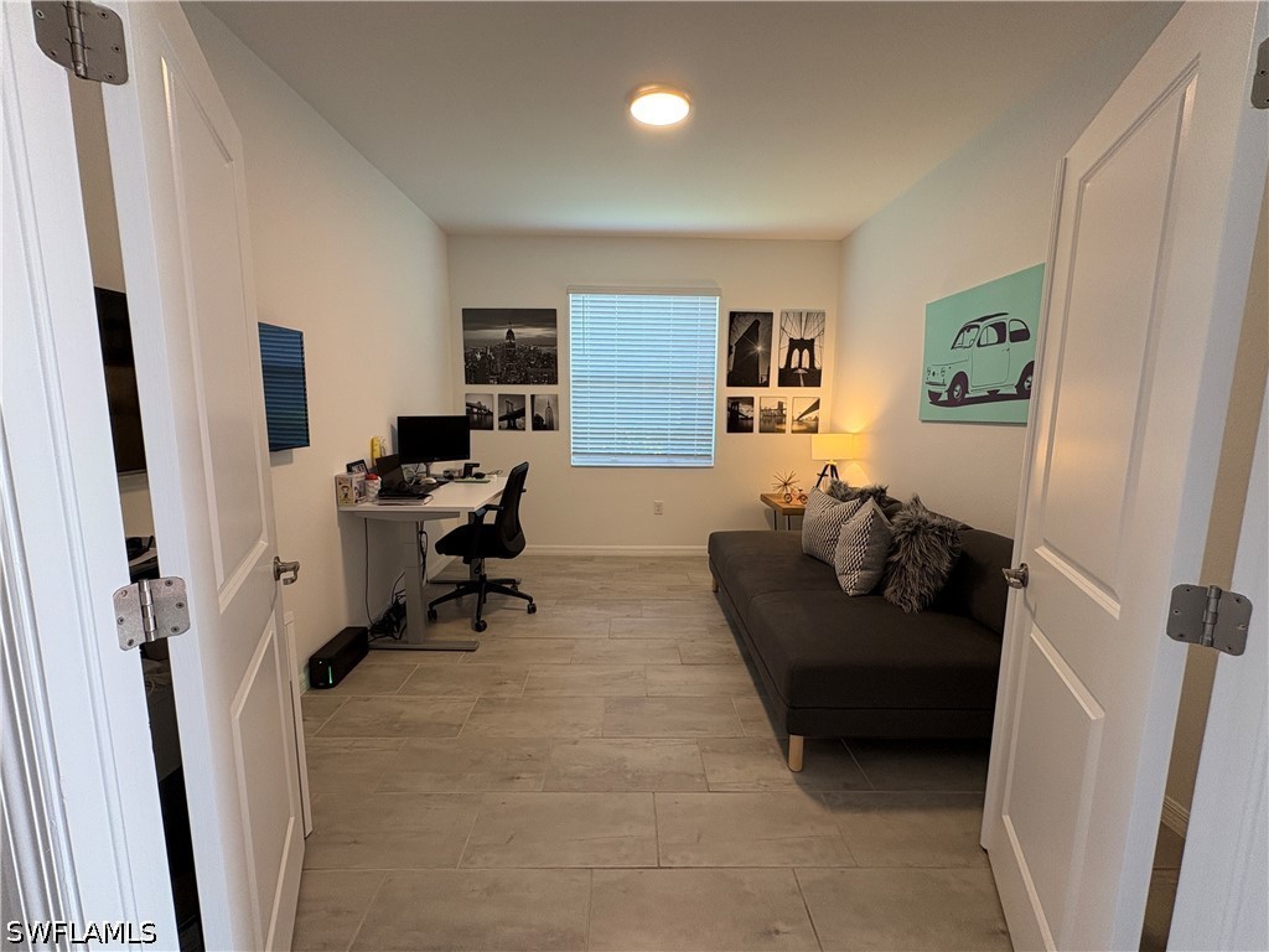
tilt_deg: -7.8
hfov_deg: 102.1
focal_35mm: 14
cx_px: 634
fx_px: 513
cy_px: 476
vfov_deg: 85.7
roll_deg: +0.0
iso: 125
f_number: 2.2
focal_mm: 2.22
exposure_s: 1/60
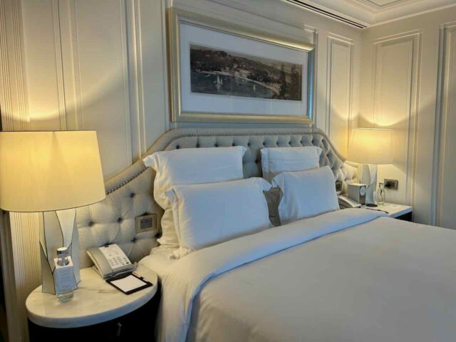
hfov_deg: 67.3
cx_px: 228
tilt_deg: -6.2
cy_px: 171
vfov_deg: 53.1
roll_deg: +0.8
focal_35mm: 26
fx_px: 343
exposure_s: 1/100
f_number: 1.5
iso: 64
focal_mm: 5.7
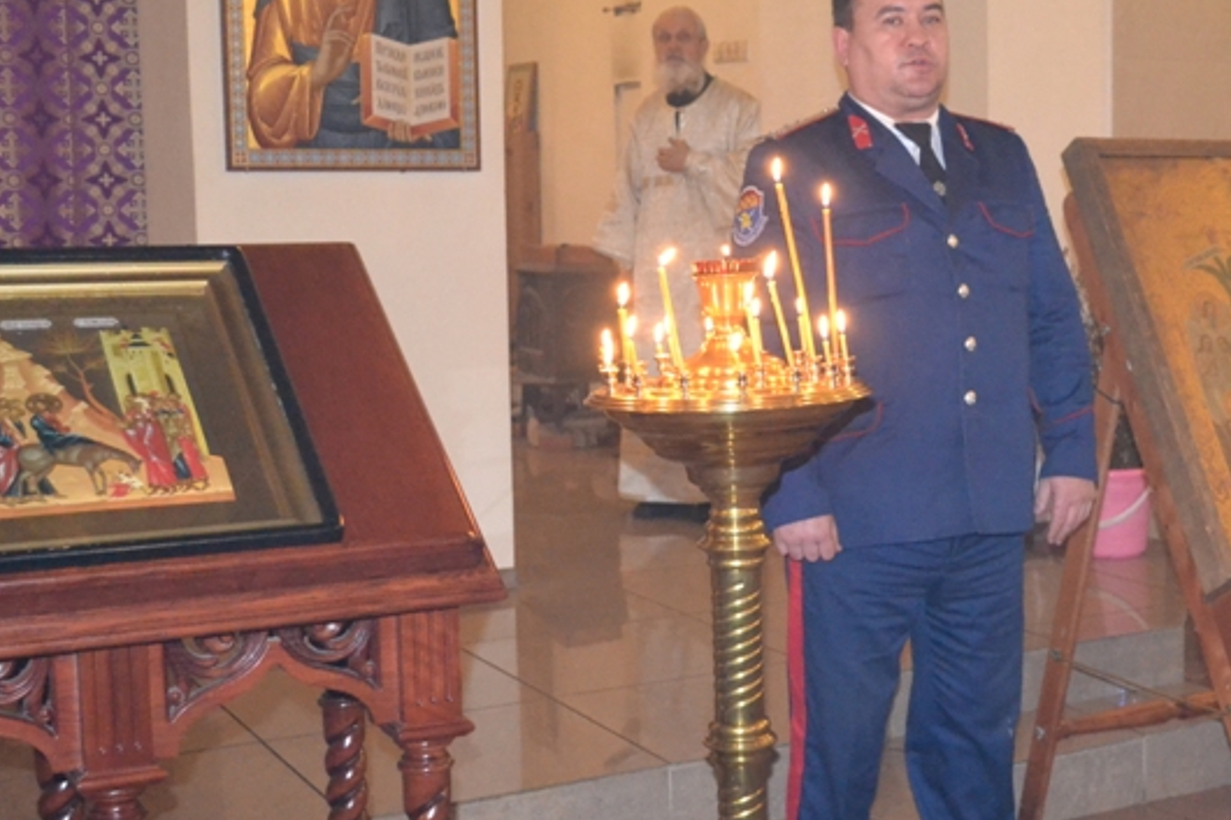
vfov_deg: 23.4
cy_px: 380
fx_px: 1983
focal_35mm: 58
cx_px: 976
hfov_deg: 33.5
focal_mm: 20
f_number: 3.8
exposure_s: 1/60
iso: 3200
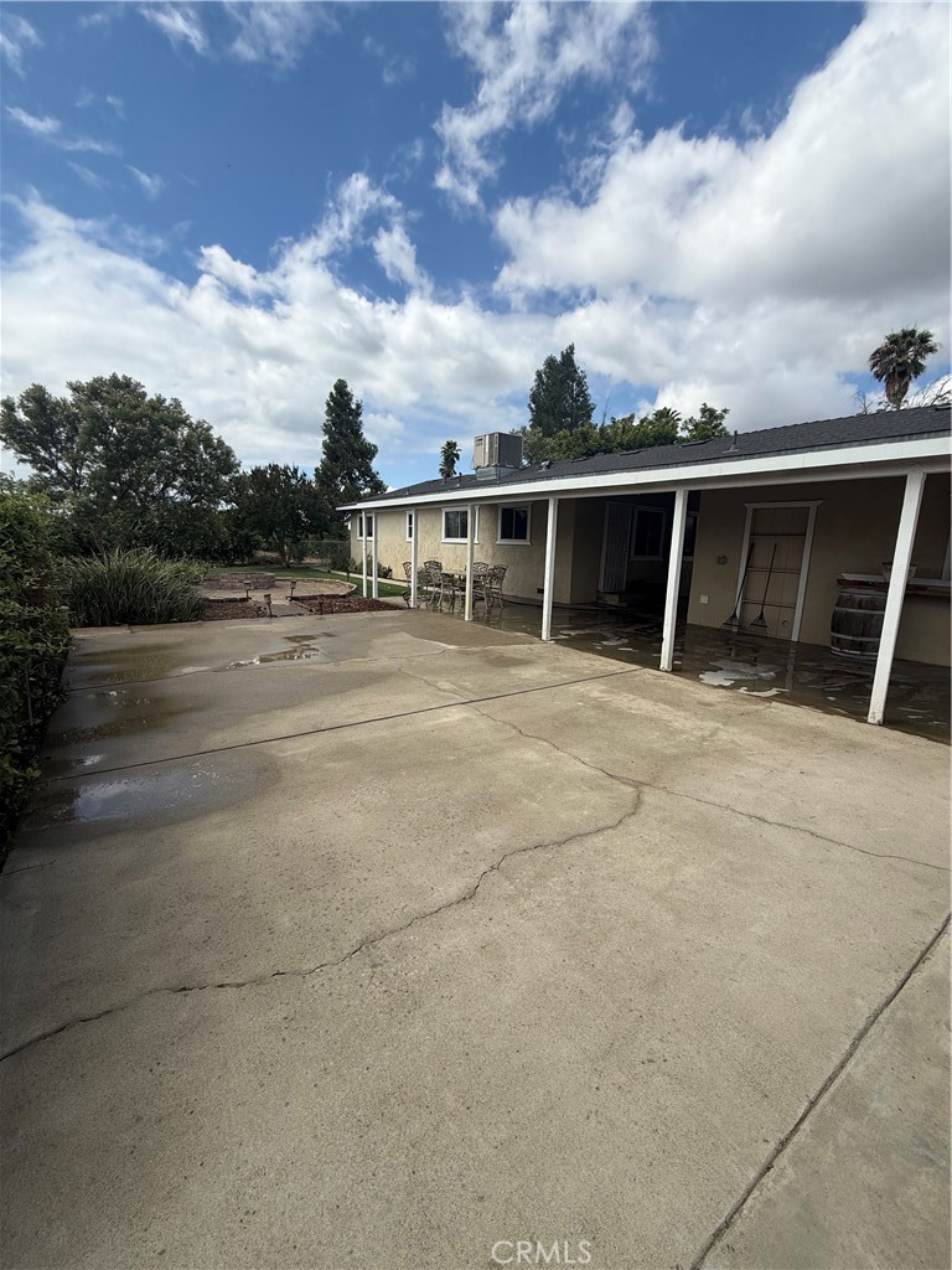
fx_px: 513
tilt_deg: -10.2
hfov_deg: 85.7
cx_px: 476
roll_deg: -1.7
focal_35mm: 14
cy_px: 635
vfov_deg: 102.1
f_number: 2.2
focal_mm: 2.22
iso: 50
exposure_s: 1/2410
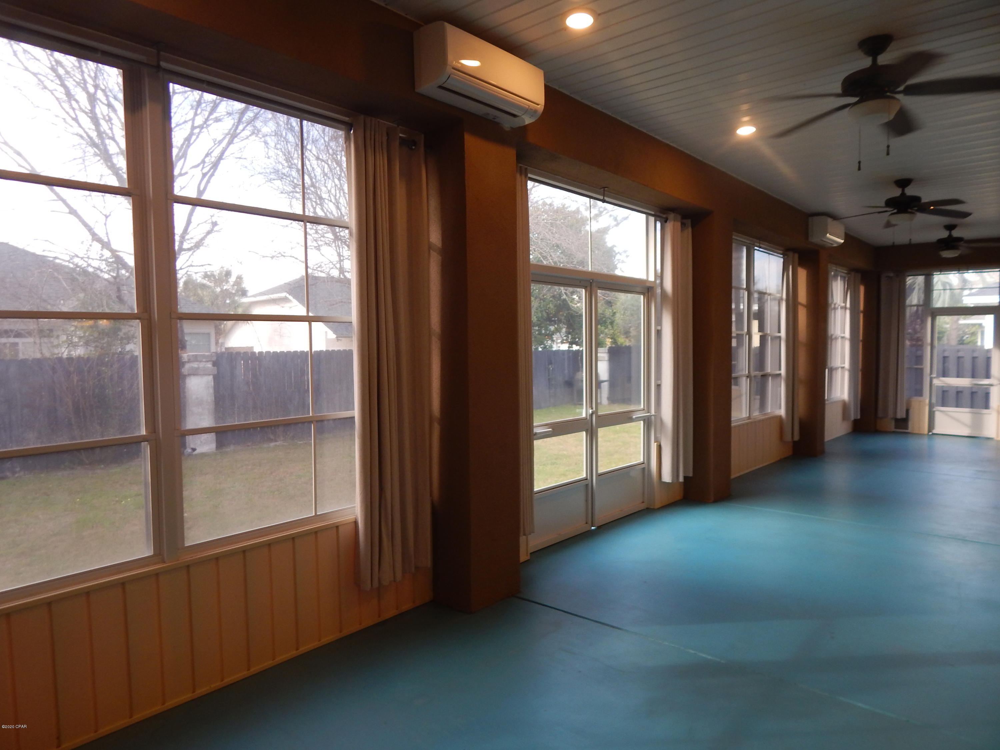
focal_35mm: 22
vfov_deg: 61.1
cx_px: 500
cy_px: 375
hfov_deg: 76.4
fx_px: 636
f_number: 3
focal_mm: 4
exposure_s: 1/50
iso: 125
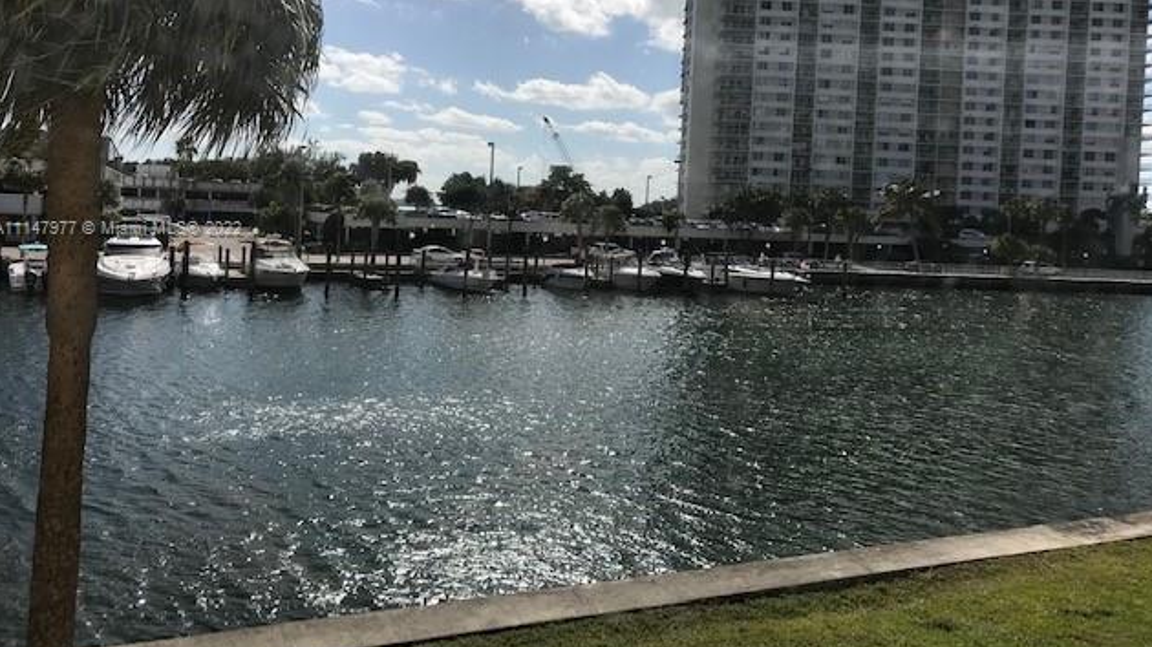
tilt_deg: -0.3
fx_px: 947
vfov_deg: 37.4
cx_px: 574
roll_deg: -2.5
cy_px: 230
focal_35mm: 31
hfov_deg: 62.6
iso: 20
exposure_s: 1/5988
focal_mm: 3.99
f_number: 1.8
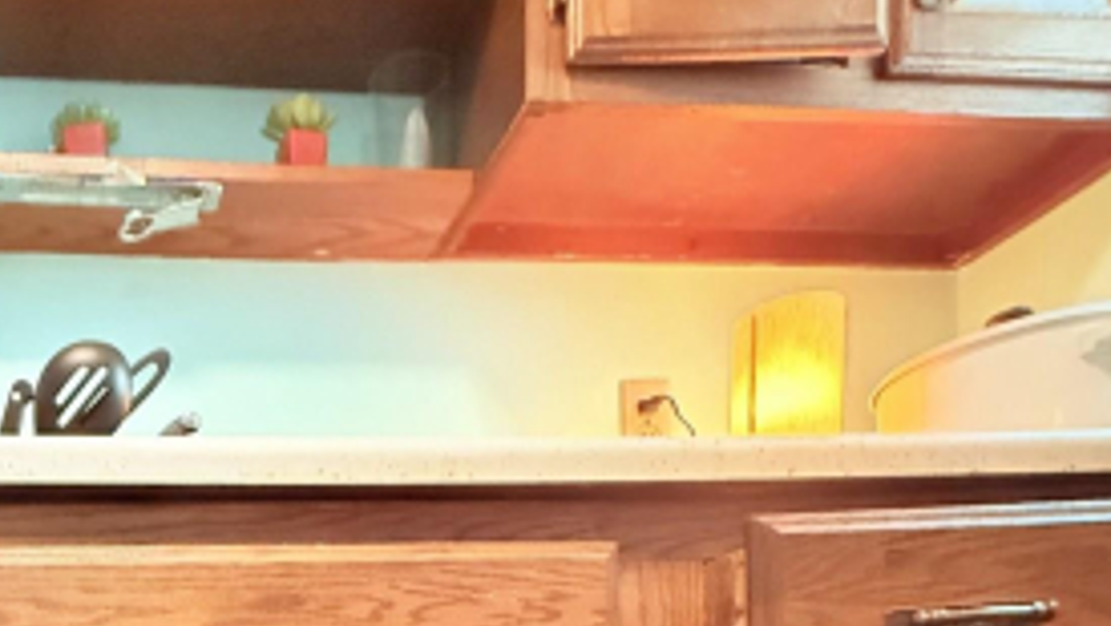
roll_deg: +0.8
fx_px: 1091
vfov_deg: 24.6
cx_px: 154
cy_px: 947
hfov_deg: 49.3
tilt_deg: -0.3
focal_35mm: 37
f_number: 2.2
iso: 1600
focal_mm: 2.22
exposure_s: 1/30
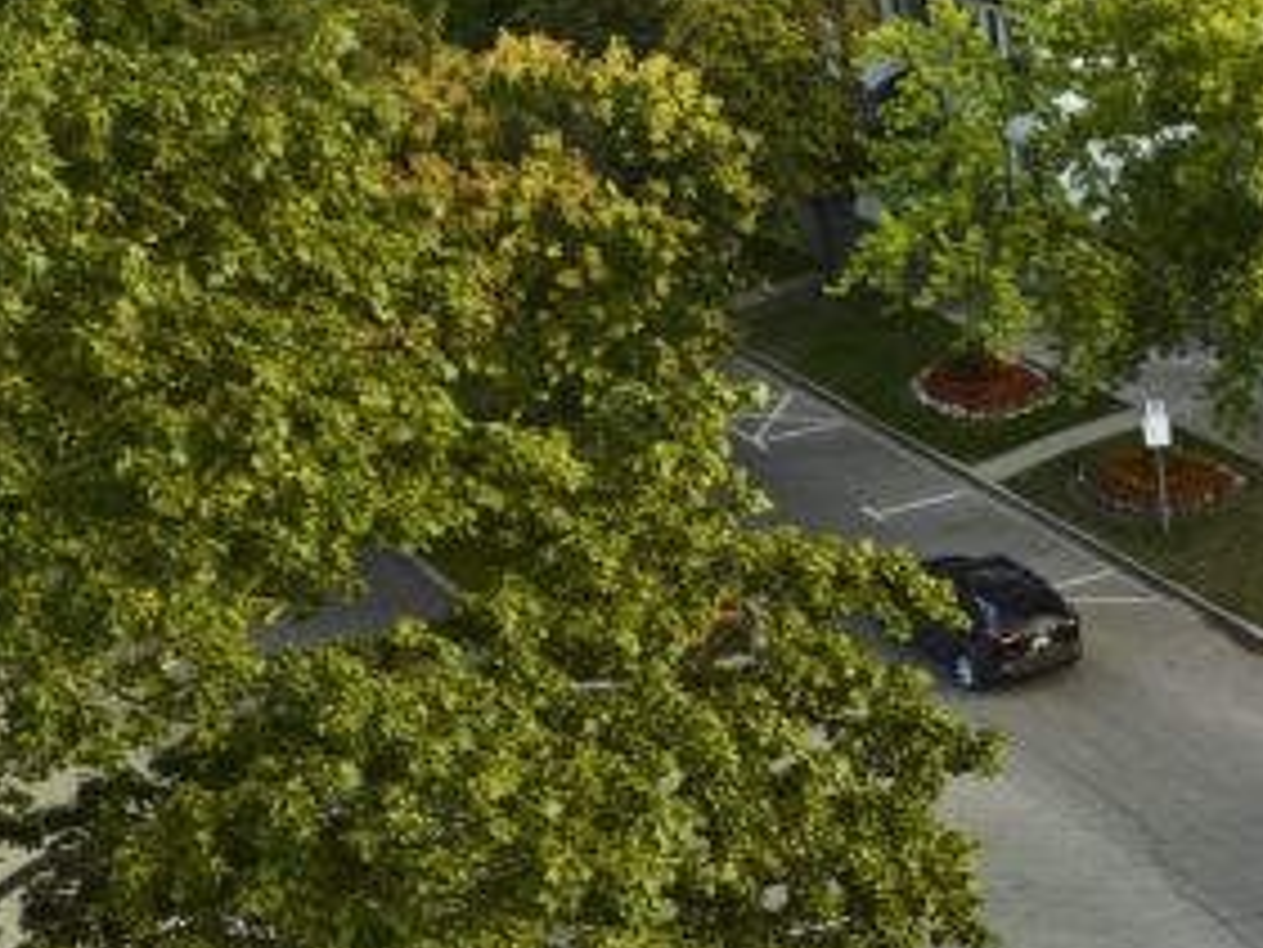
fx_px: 2665
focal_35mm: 73
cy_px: 449
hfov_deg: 23.1
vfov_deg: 20.2
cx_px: 1726
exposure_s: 1/160
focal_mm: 6.72
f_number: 1.7
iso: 100
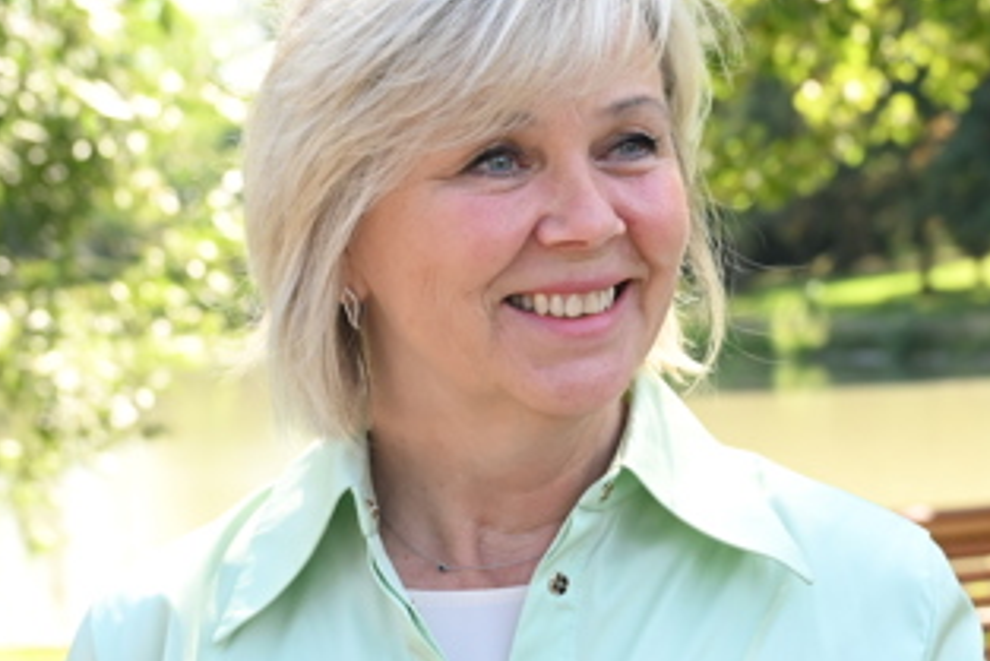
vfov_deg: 11.5
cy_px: 528
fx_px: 3274
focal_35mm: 119
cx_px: 566
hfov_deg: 17.2
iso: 640
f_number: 4
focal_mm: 36
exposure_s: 1/800
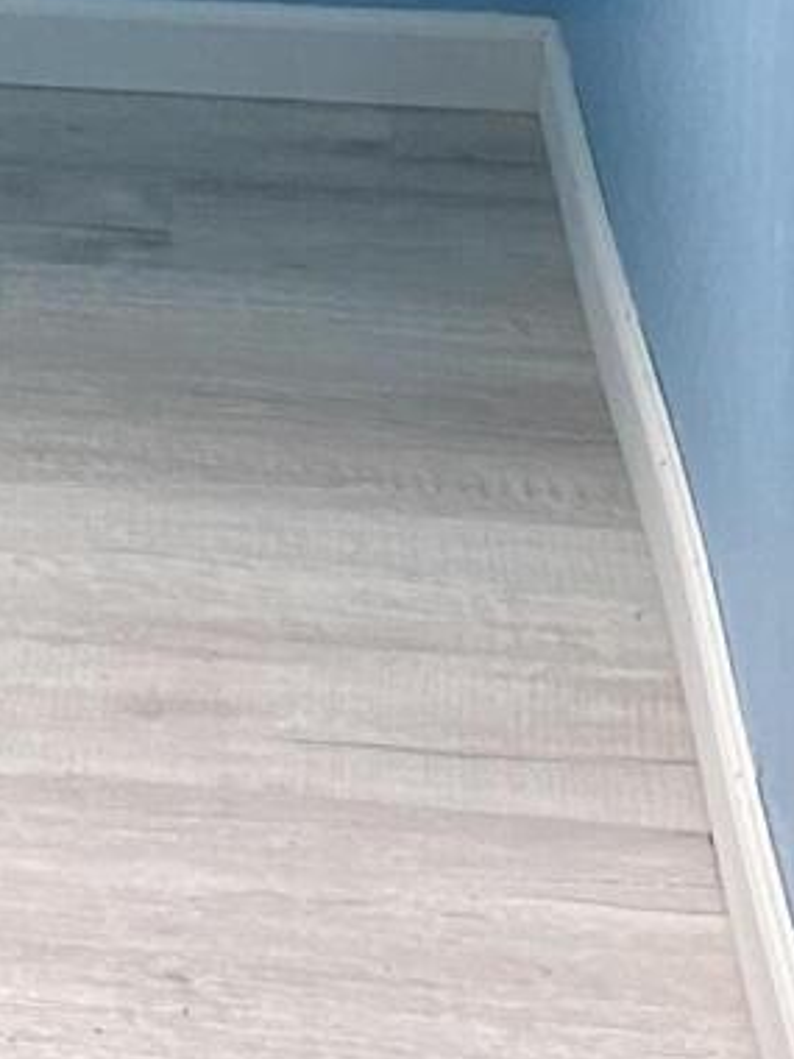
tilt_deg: -15.0
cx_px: -858
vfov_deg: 13.6
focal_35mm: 137
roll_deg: +2.8
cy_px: -471
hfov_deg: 9.9
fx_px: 4190
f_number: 1.8
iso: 200
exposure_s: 1/60
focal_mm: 4.25
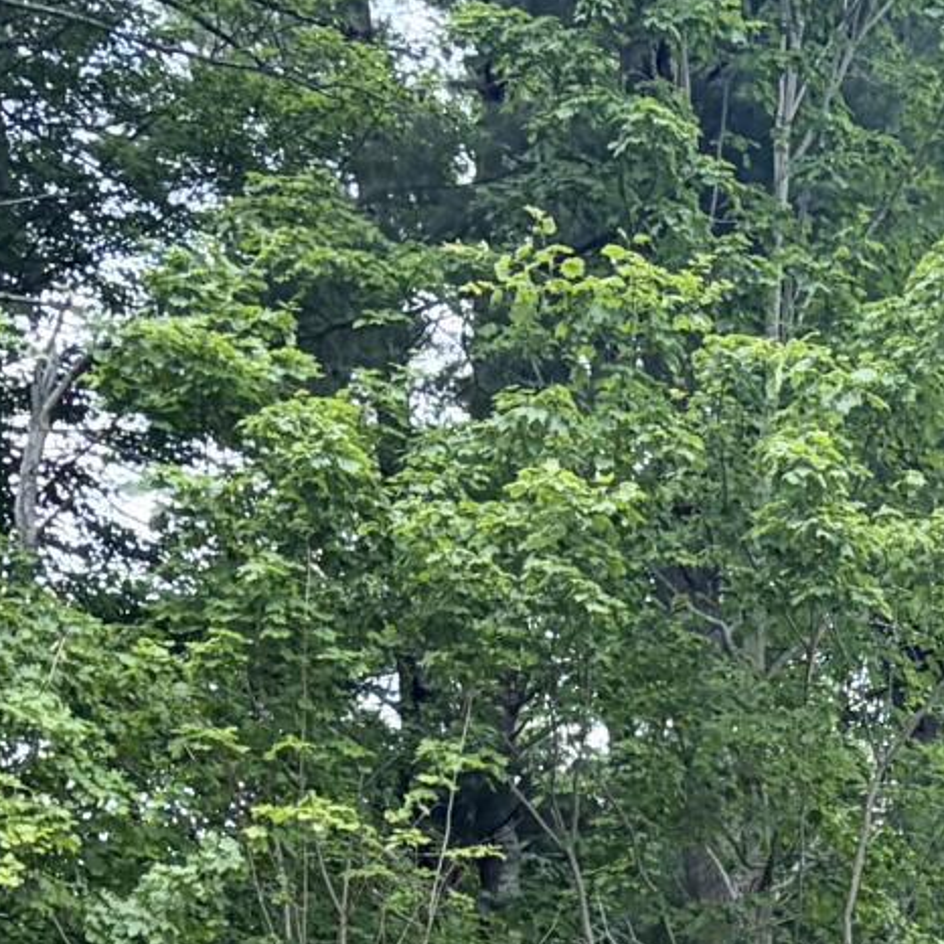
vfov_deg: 10.7
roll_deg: +5.0
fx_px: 4566
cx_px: 972
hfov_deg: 11.7
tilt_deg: +6.5
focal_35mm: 148
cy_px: 1971
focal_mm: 5.96
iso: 64
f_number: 1.6
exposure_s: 1/507
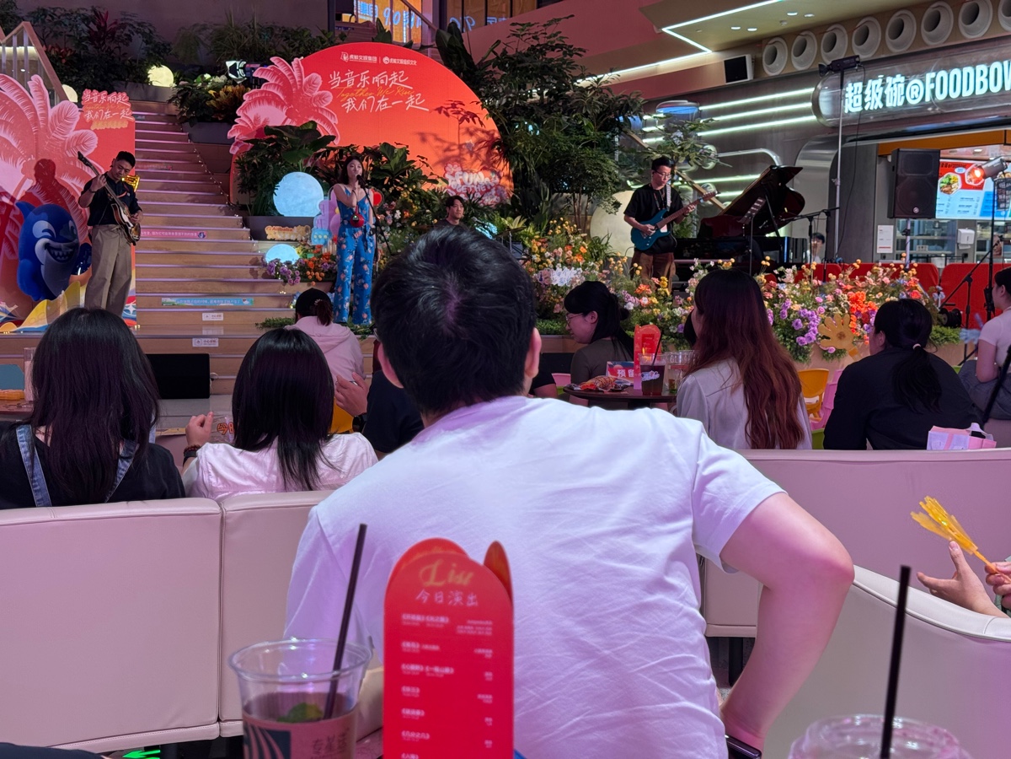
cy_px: 380
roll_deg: -0.9
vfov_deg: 30.3
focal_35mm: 48
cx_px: 506
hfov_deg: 39.7
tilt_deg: -4.2
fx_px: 1402
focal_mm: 6.76
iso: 100
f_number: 1.78
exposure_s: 1/80
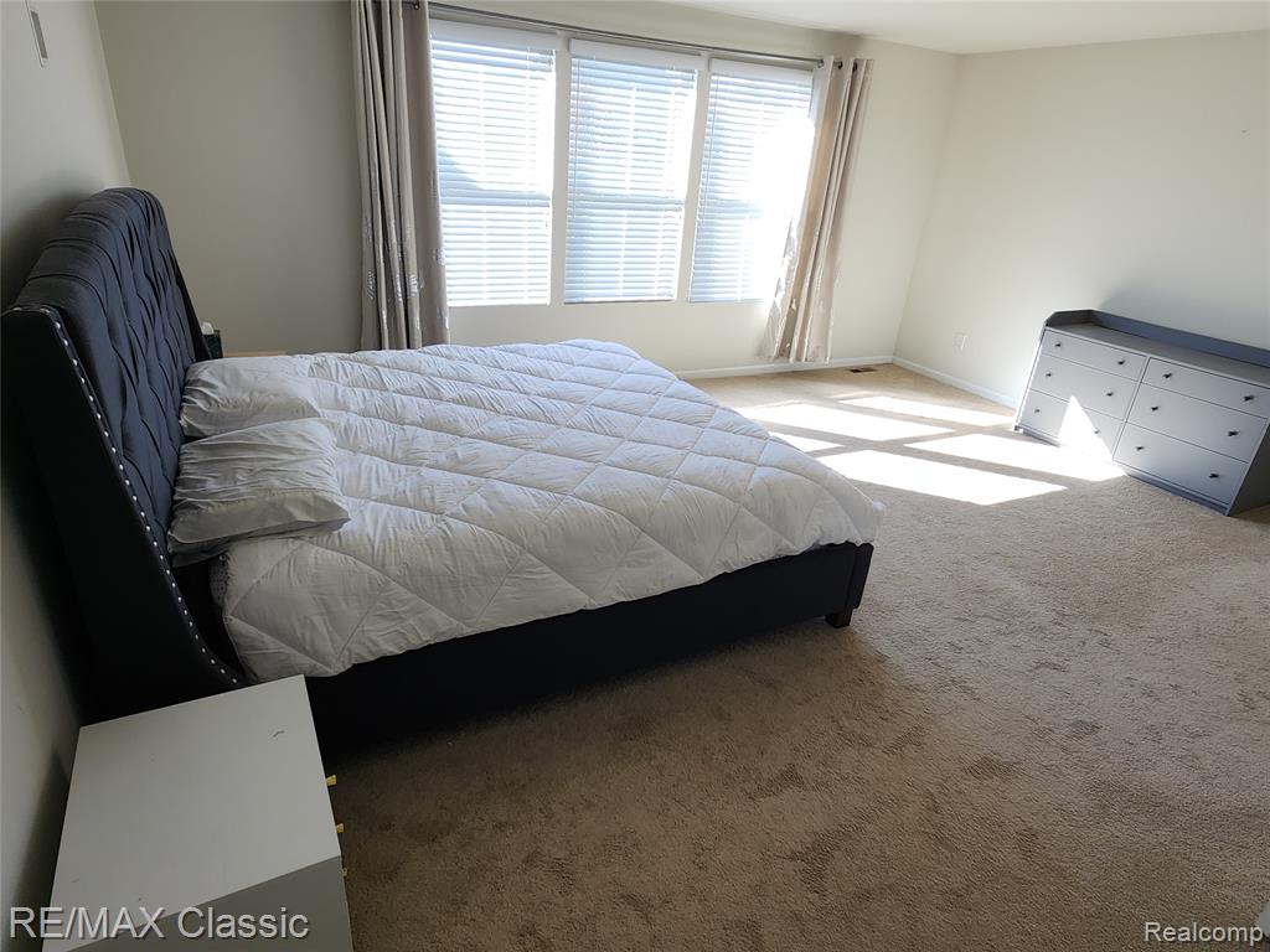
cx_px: 635
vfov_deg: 89.9
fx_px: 477
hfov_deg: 106.2
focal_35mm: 13
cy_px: 476
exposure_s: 1/120
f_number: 2.2
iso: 64
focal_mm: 2.2
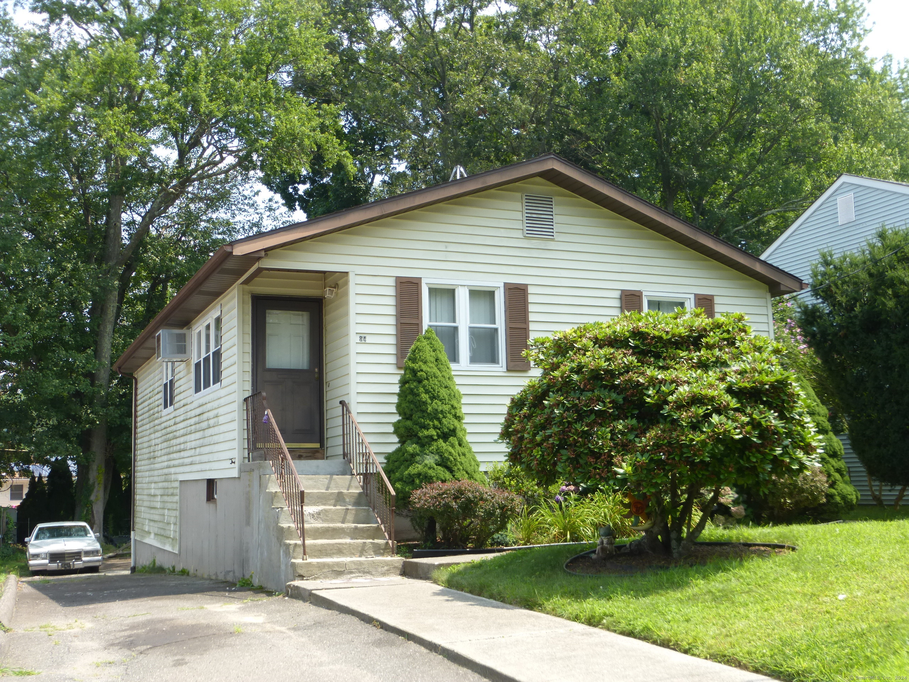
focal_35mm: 41
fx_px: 1077
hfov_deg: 45.8
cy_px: 341
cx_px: 454
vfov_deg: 35.1
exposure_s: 1/250
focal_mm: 7.4
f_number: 3.9
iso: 100
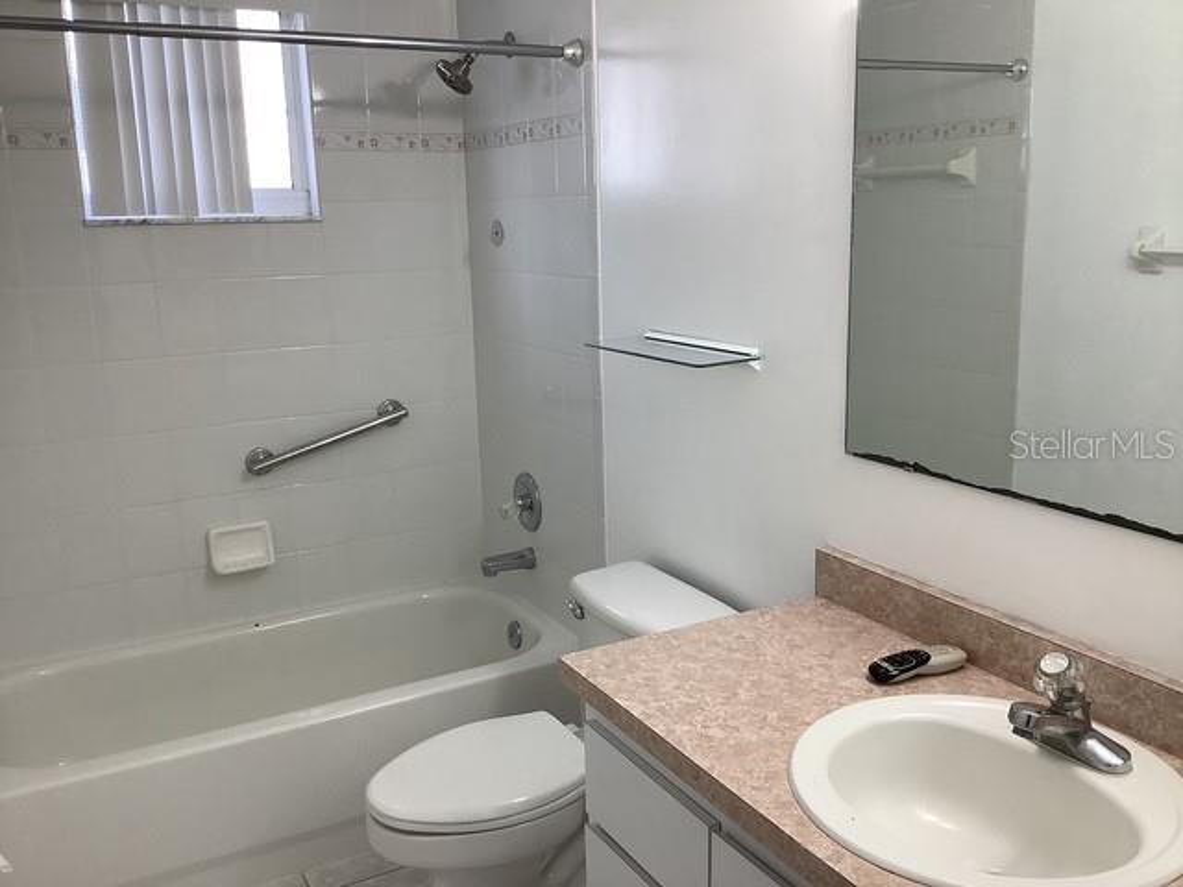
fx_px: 1059
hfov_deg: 58.4
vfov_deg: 45.4
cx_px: 592
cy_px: 444
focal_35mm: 31
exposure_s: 1/120
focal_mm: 3.3
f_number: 2.4
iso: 50
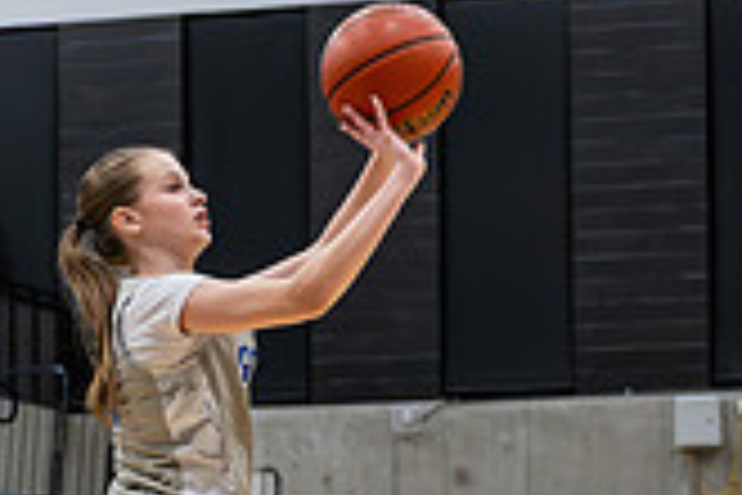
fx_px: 3710
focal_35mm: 180
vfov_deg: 7.6
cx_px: 58
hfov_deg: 11.3
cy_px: 576
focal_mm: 35
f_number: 2.8
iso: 4000
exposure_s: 1/1000
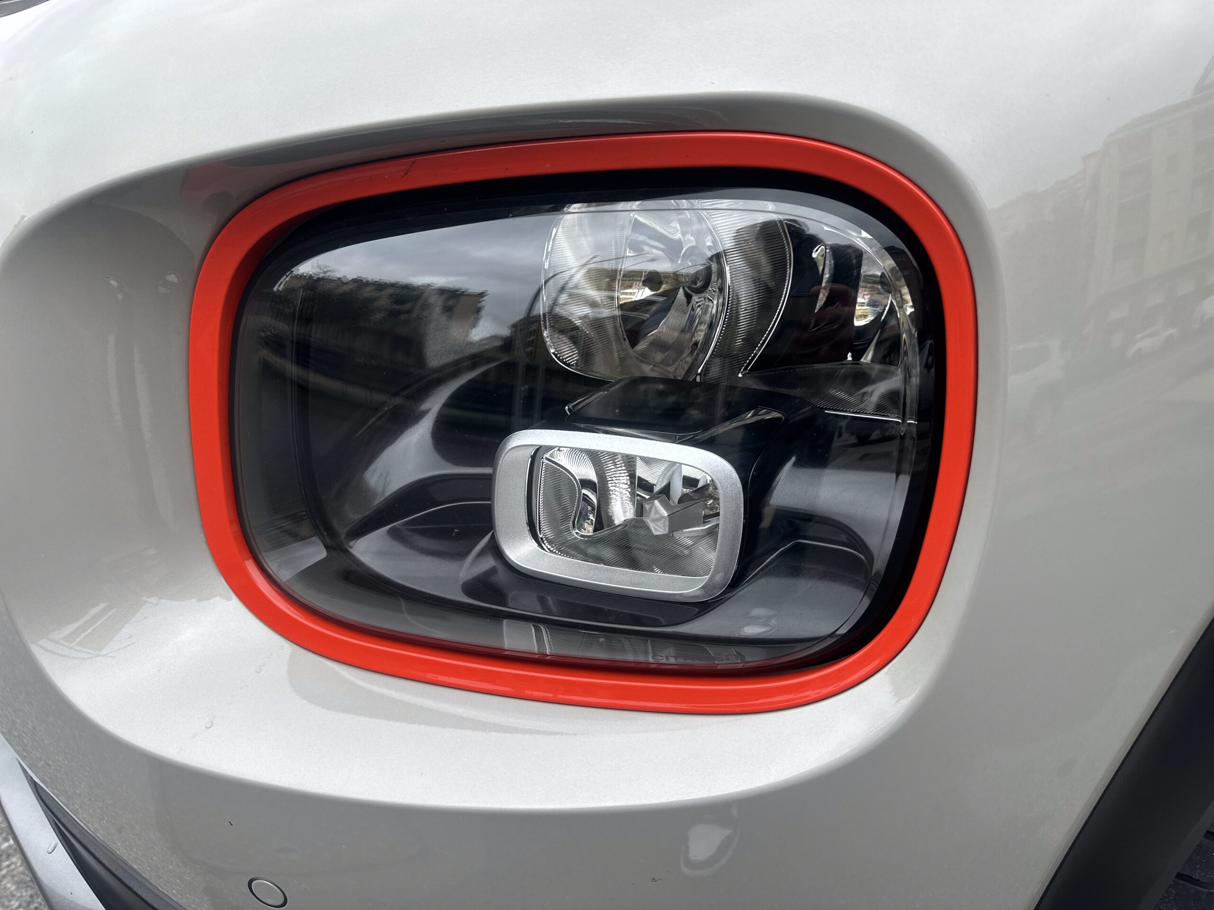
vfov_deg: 56.8
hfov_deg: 71.6
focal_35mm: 24
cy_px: 455
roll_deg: -1.7
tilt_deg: -25.9
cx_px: 607
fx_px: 842
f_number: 1.78
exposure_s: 1/444
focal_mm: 6.86
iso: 80
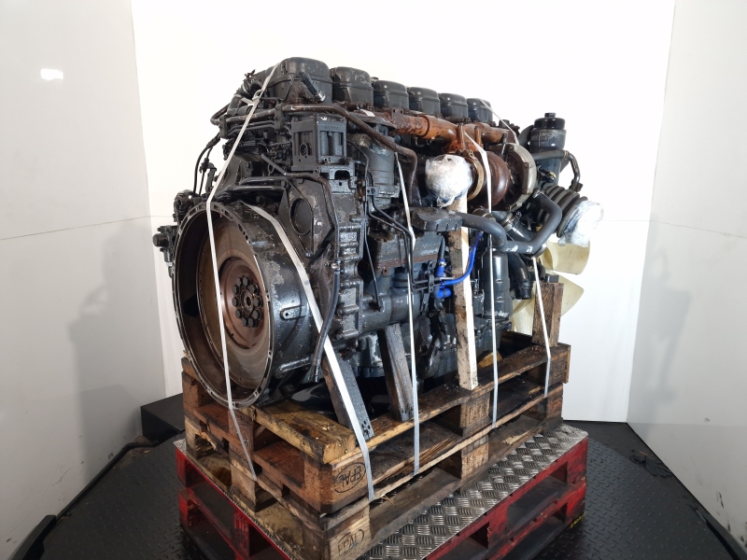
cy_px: 280
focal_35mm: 23
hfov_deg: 73.9
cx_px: 374
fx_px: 496
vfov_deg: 58.9
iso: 100
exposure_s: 1/50
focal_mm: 6.4
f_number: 1.8
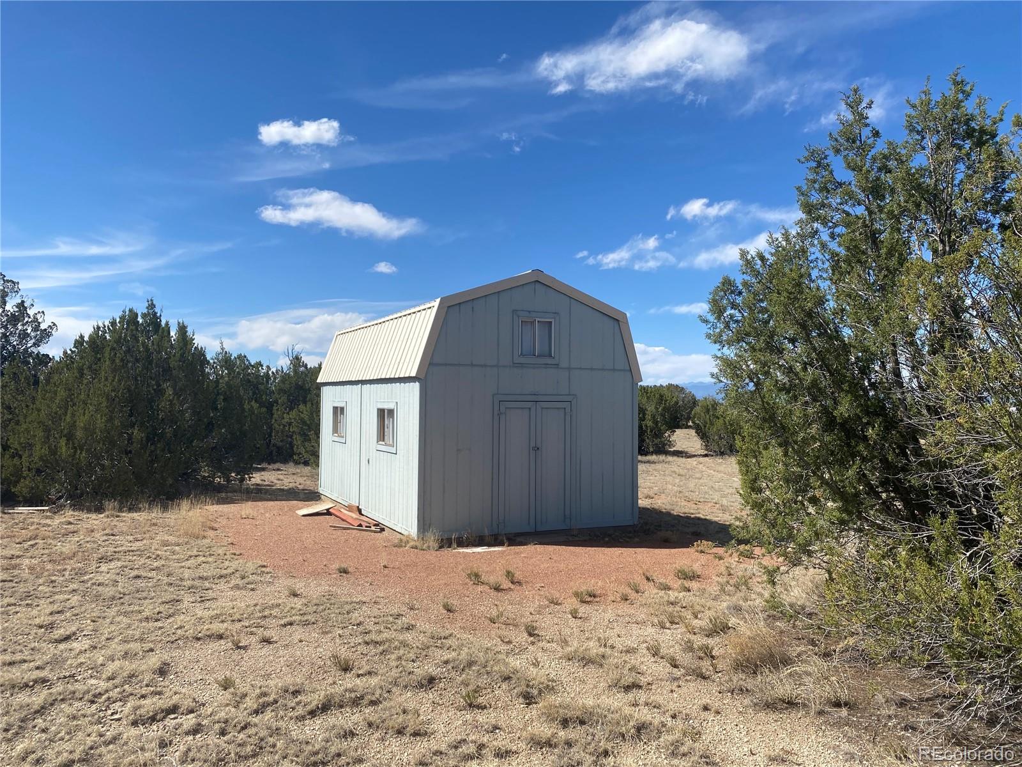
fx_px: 768
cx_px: 511
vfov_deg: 53.1
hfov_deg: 67.3
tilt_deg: +3.0
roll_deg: -0.4
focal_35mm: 26
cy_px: 384
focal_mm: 4.25
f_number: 1.8
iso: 32
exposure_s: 1/3205
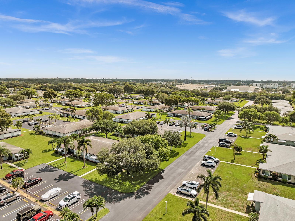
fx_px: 204
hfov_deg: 71.6
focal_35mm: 24
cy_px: 110
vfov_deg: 56.8
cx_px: 148
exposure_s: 1/6400
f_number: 2.8
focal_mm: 12.29
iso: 130
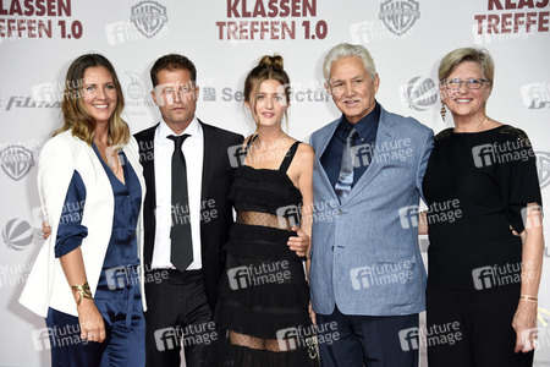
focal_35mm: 98
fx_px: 1497
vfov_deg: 14.0
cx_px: 275
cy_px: 184
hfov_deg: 20.8
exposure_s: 1/250
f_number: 5.3
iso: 640
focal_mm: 98
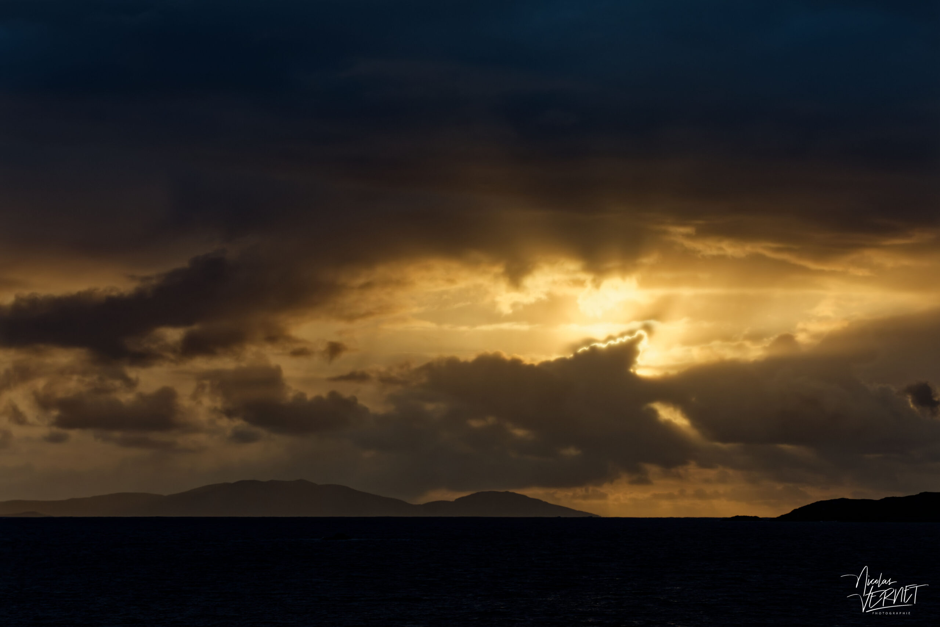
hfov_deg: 15.2
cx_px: 470
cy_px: 314
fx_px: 3525
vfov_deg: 10.2
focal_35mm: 135
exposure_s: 1/800
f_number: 7.1
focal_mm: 90
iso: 800
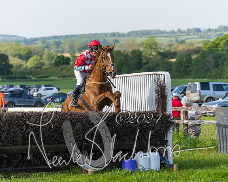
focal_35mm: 178
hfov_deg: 10.9
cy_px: 105
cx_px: 116
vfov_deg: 8.7
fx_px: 1200
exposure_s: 1/3200
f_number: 4
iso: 800
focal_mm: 115
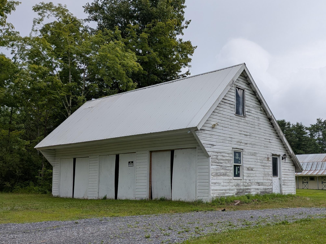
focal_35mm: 36
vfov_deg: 39.6
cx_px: 210
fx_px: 339
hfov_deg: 50.7
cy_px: 137
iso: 31
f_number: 1.7
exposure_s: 1/1672
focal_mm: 4.53
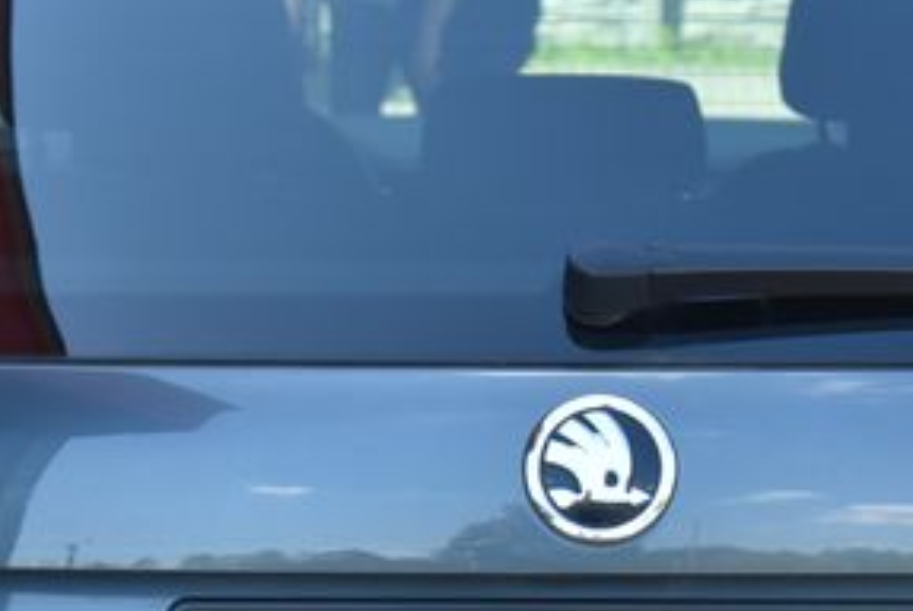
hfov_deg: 10.5
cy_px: 656
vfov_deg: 7.0
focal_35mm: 196
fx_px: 4976
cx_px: 480
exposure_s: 1/200
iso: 500
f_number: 7.1
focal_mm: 55
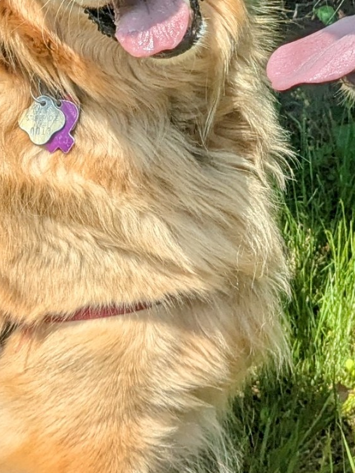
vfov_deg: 25.7
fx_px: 1012
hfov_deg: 19.5
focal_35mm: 74
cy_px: 78
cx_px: 322
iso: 59
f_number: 1.73
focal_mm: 4.38
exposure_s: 1/3344
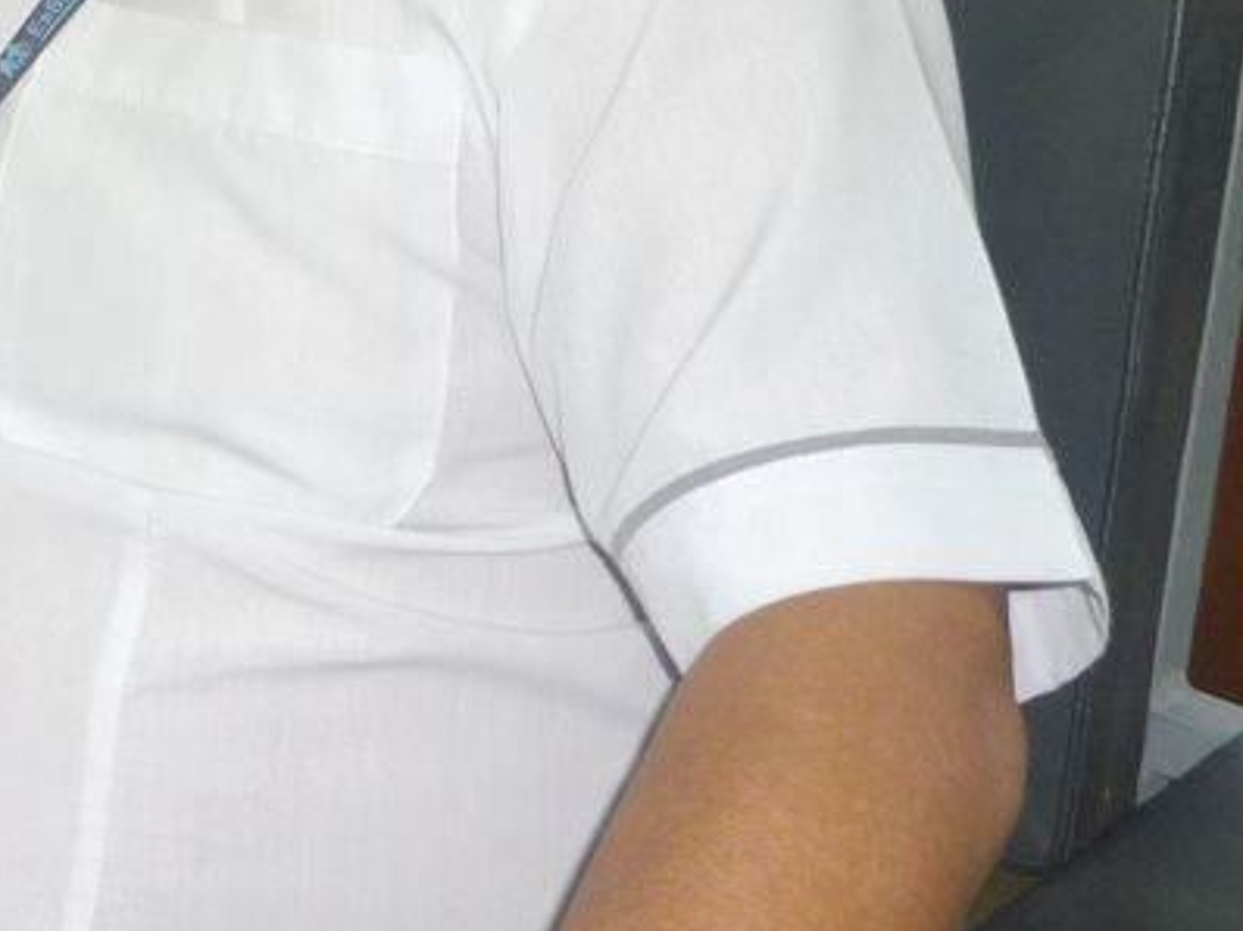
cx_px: 6
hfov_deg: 22.7
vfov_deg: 17.2
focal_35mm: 83
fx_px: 2979
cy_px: -91
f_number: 2.8
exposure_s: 1/30
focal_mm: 5.5
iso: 100
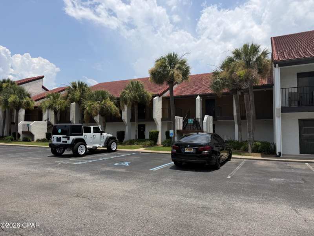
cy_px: 118
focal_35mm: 24
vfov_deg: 56.8
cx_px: 157
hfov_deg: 71.6
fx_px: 218
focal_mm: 6.76
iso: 80
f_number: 1.78
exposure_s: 1/6711
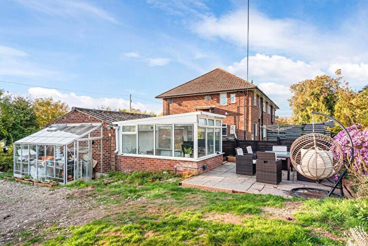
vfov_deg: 62.0
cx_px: 184
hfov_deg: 83.9
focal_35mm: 20
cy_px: 123
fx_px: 205
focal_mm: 20
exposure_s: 1/400
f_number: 7.1
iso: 320
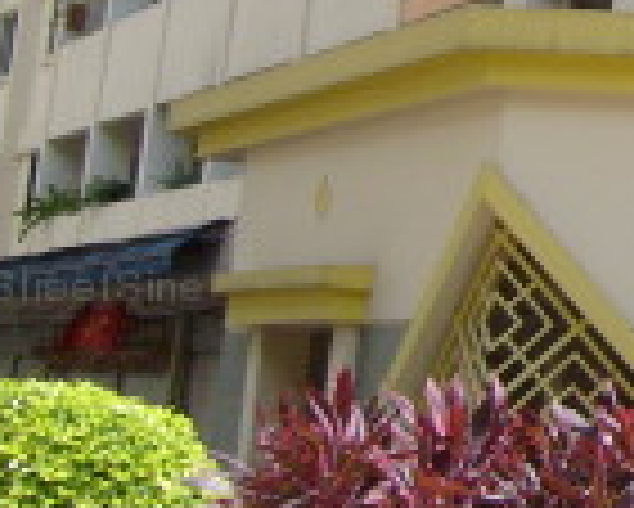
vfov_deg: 11.3
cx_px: 1178
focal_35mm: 133
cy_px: -157
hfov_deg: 13.0
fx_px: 2497
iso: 80
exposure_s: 1/180
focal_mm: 5.8
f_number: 7.1
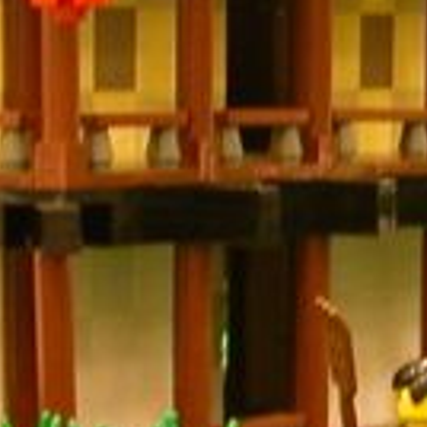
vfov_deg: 6.7
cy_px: 513
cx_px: 959
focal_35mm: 259
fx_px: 3615
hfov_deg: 6.5
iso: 100
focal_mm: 7.5
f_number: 3.2
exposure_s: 1/5.1
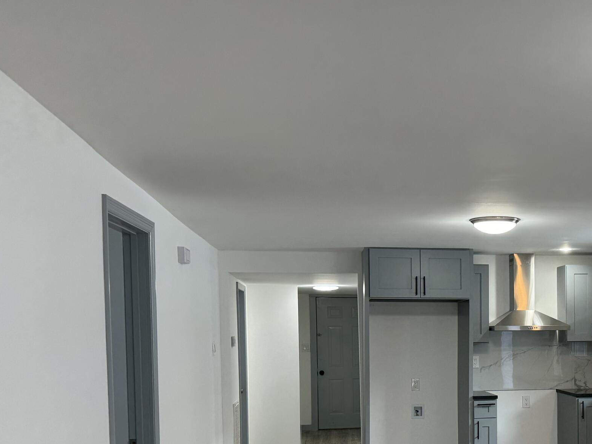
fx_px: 787
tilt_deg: -2.9
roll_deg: +1.0
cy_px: 368
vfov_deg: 30.6
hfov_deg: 39.5
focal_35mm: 46
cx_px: 479
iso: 160
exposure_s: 1/120
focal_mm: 6.86
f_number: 1.78
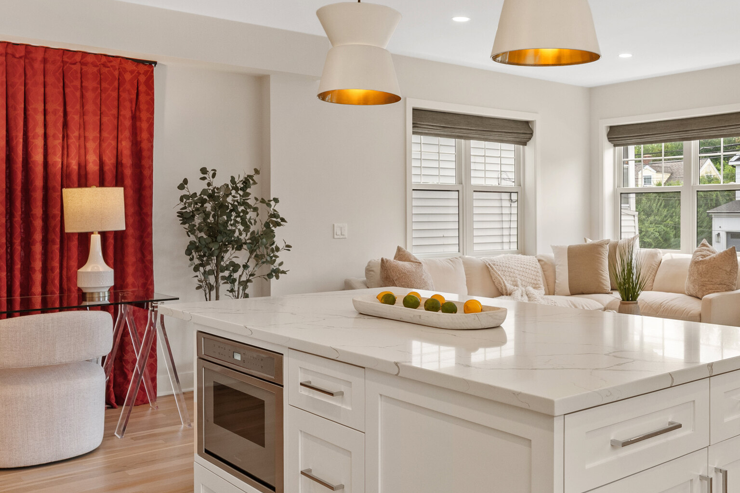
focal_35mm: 38
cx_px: 505
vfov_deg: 35.0
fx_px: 781
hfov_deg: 49.6
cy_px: 233
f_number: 8
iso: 320
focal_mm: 19
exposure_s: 1/10
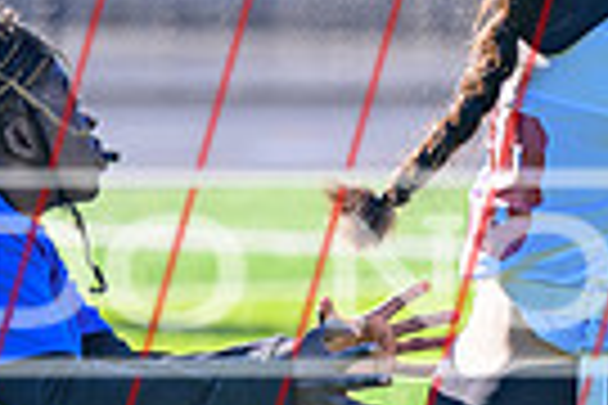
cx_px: 448
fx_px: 10589
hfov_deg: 3.3
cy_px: 443
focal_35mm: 627
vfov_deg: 2.2
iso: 80
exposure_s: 1/1000
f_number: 2.8
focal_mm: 125
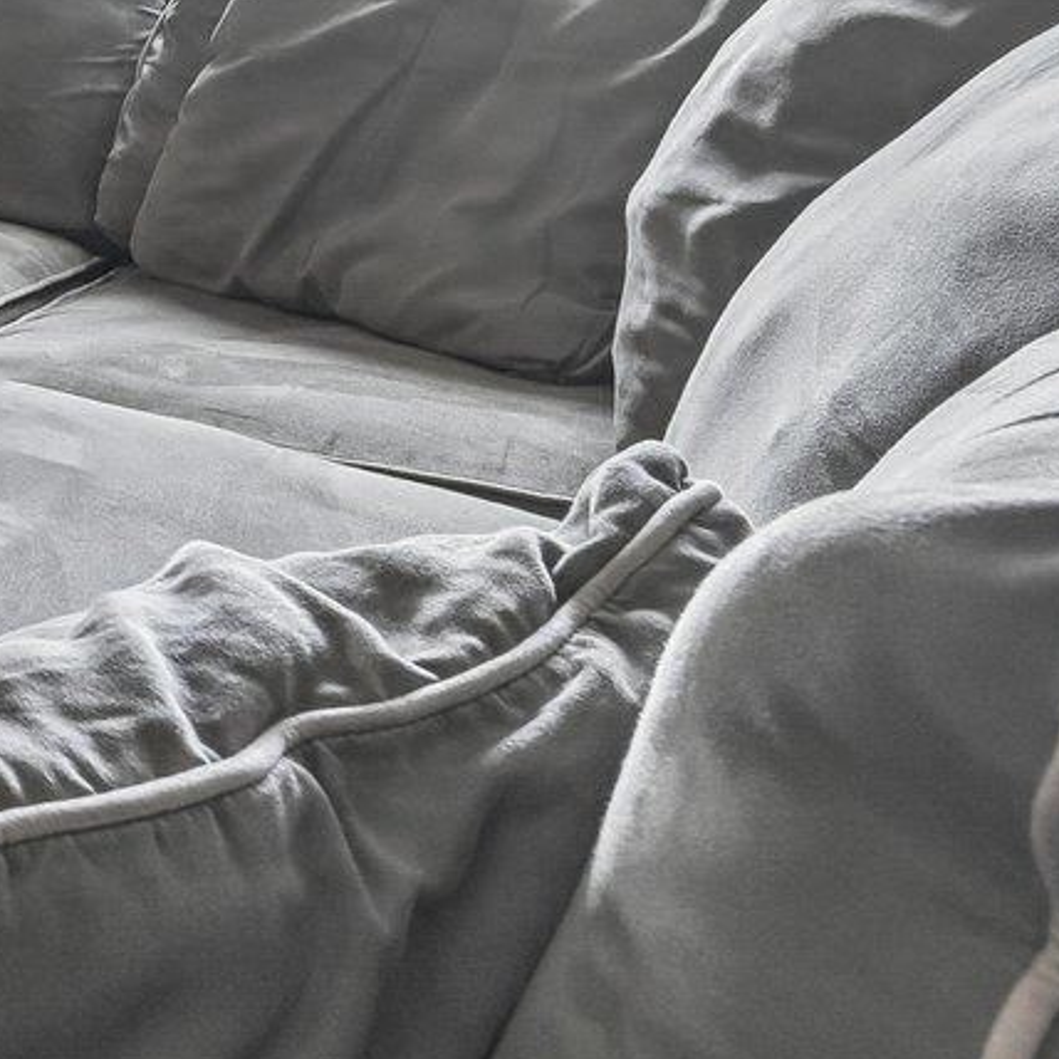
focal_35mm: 65
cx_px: -1245
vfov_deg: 23.2
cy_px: -348
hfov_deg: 16.7
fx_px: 2250
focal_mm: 16
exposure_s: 1/25
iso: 400
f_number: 8
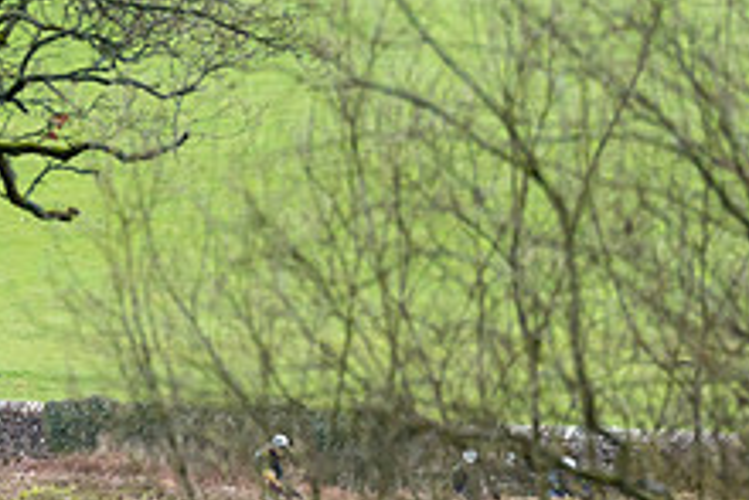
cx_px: 68
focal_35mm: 626
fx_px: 13032
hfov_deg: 3.3
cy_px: 528
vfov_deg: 2.2
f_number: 4
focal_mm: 200
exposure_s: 1/1000
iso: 1600
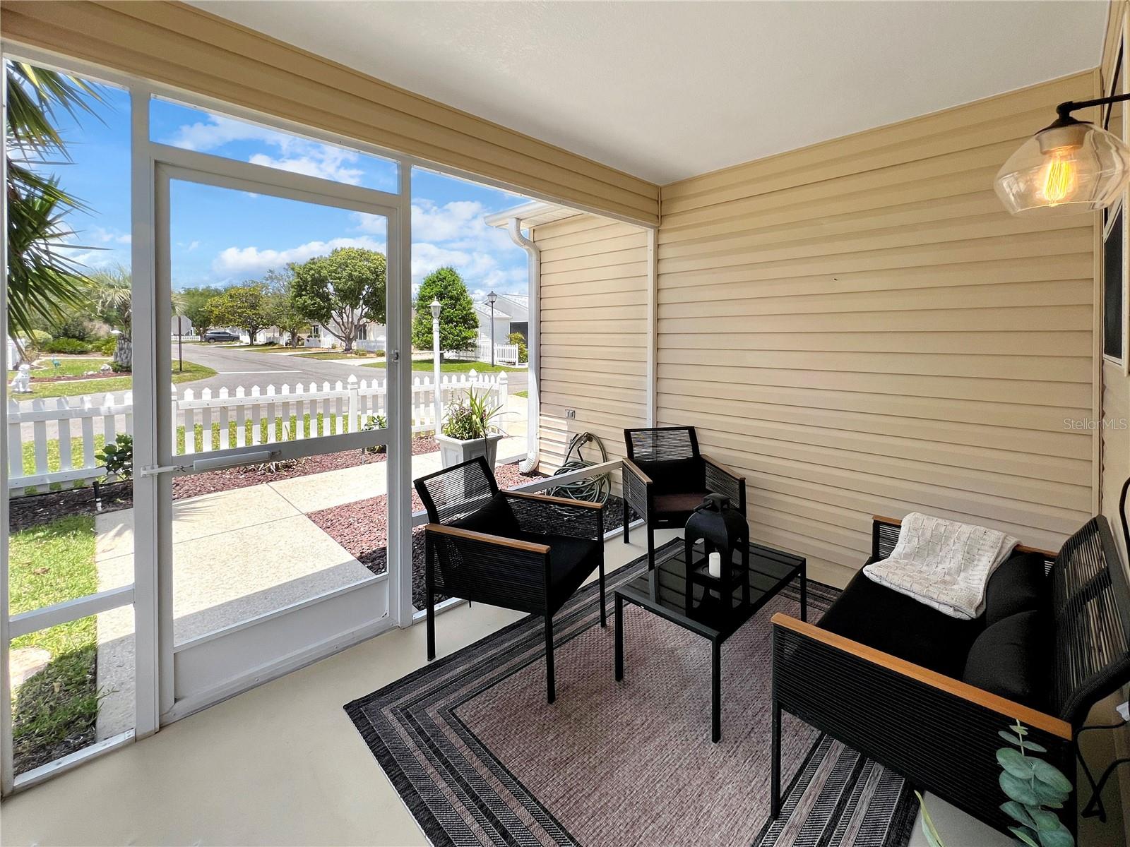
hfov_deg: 106.2
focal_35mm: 13
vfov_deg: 89.9
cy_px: 424
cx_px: 565
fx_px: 424
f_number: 1.8
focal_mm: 1.57
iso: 32
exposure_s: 1/763
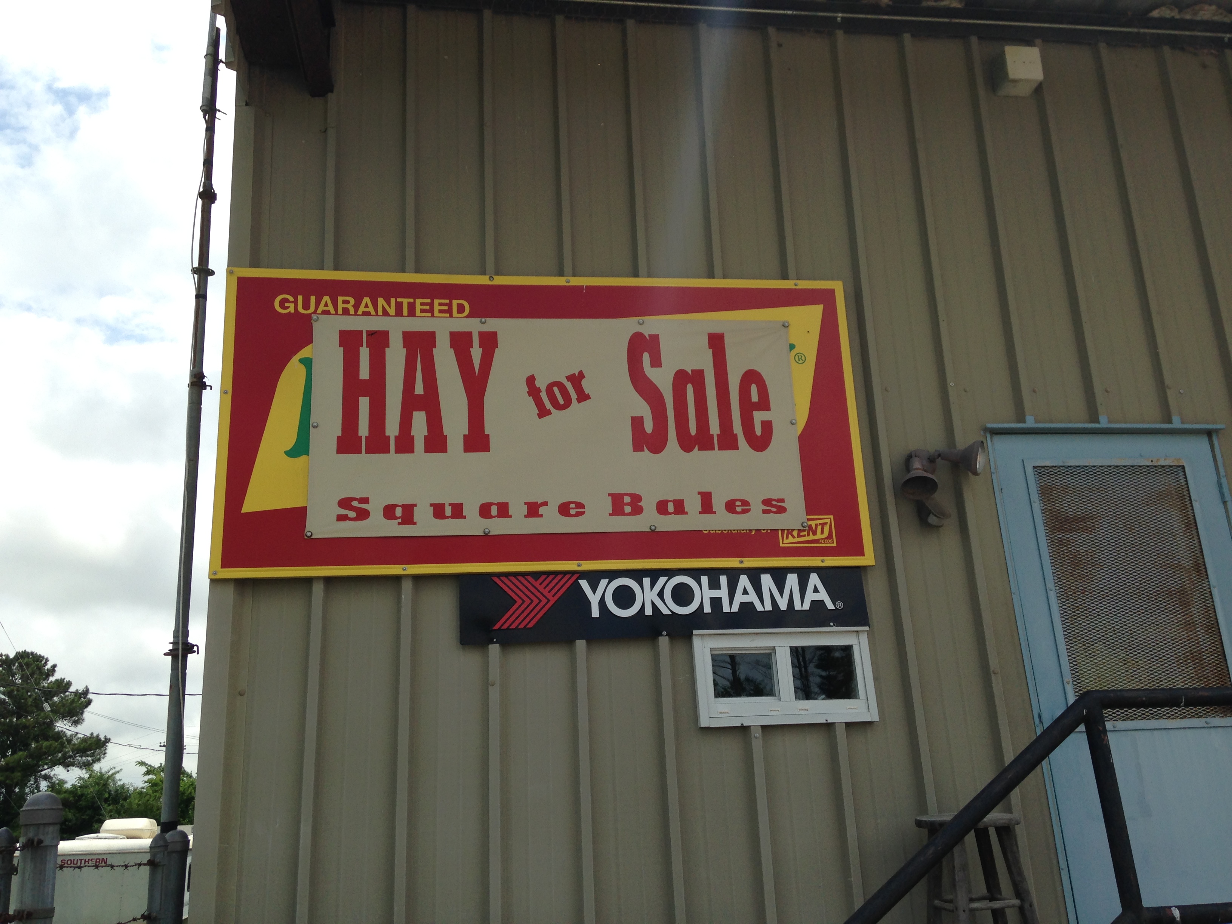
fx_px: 1174
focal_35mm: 33
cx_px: 616
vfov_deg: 42.9
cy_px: 462
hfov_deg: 55.4
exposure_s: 1/1595
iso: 50
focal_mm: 4.12
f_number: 2.4
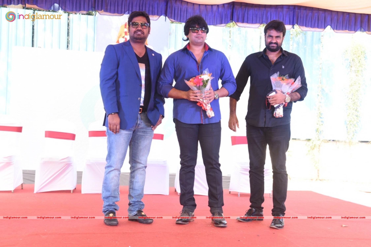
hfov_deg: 41.1
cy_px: 124
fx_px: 495
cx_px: 186
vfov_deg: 28.1
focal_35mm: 48
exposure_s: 1/100
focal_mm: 48
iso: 500
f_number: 7.1
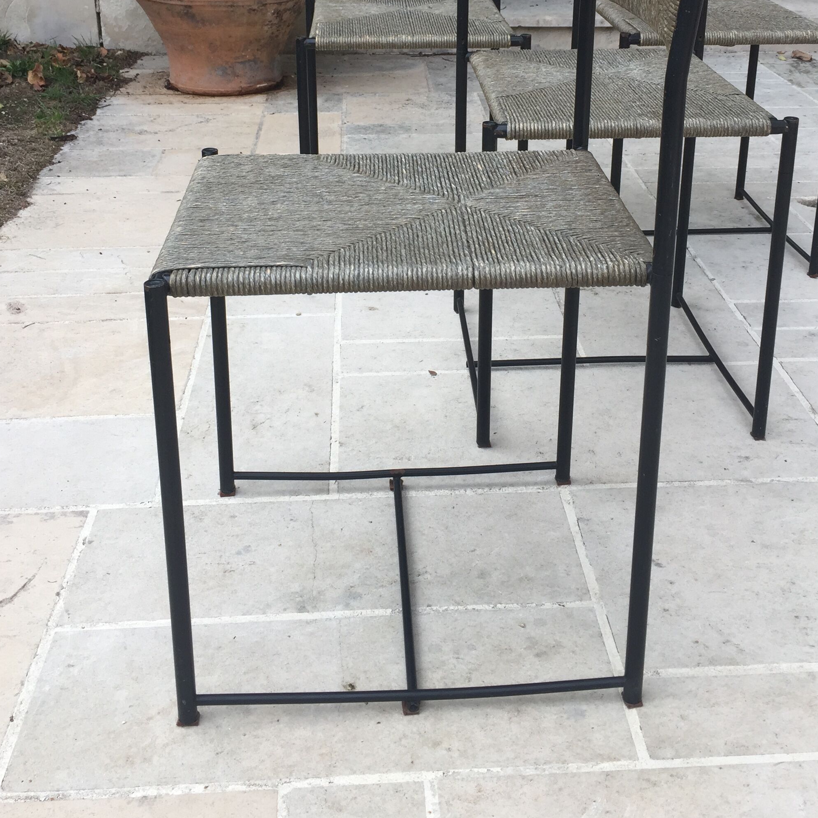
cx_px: 424
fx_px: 1123
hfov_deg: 40.0
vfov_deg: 39.2
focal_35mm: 42
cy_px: 228
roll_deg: -1.2
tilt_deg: -18.7
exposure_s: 1/213
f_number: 2.2
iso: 32
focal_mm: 4.15
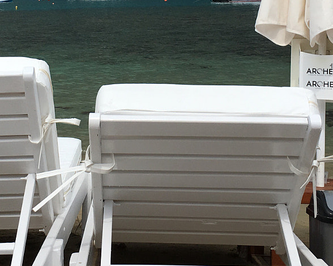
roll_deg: +0.1
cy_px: 17
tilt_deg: -1.9
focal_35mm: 77
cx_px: 127
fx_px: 759
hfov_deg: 24.7
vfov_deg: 19.5
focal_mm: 4.15
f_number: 2.2
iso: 25
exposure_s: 1/2653
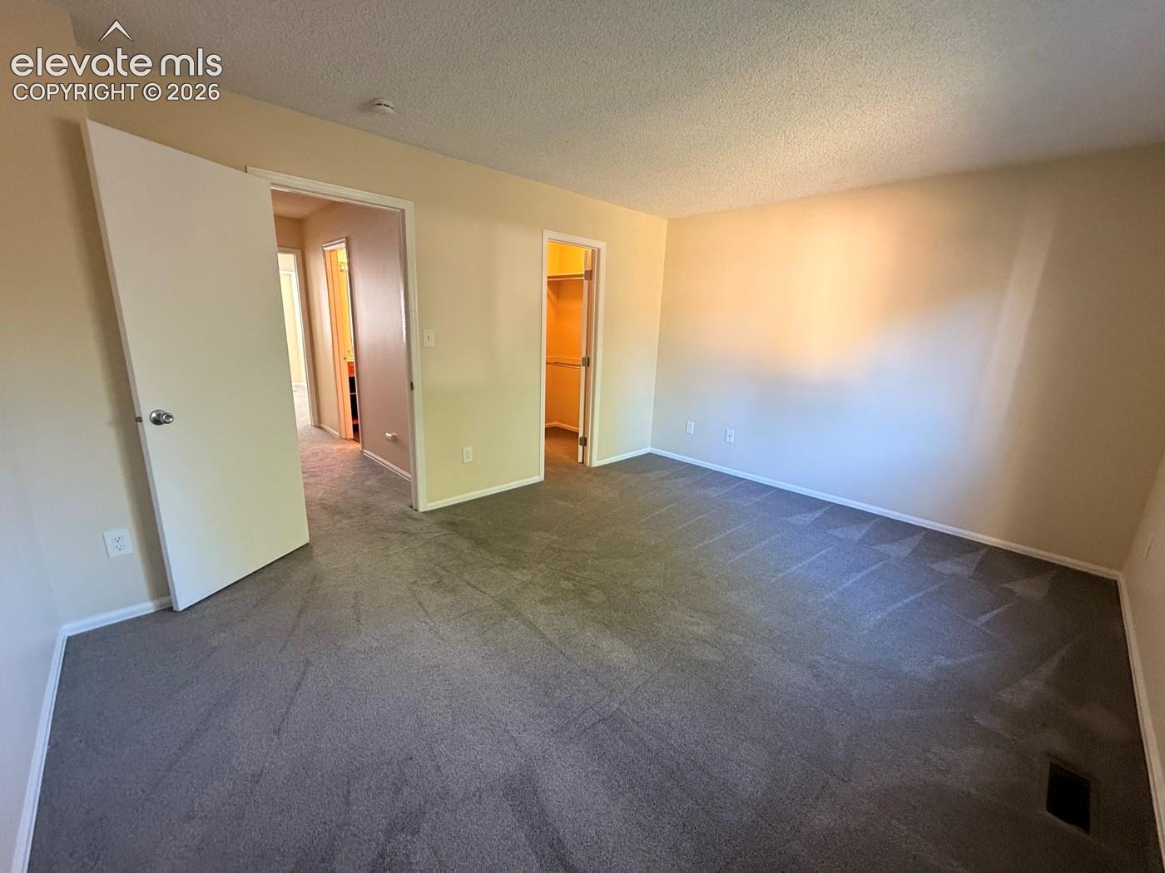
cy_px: 436
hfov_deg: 102.1
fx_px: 471
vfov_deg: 85.7
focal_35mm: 14
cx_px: 582
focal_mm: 2.22
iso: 400
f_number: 2.2
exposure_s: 1/60
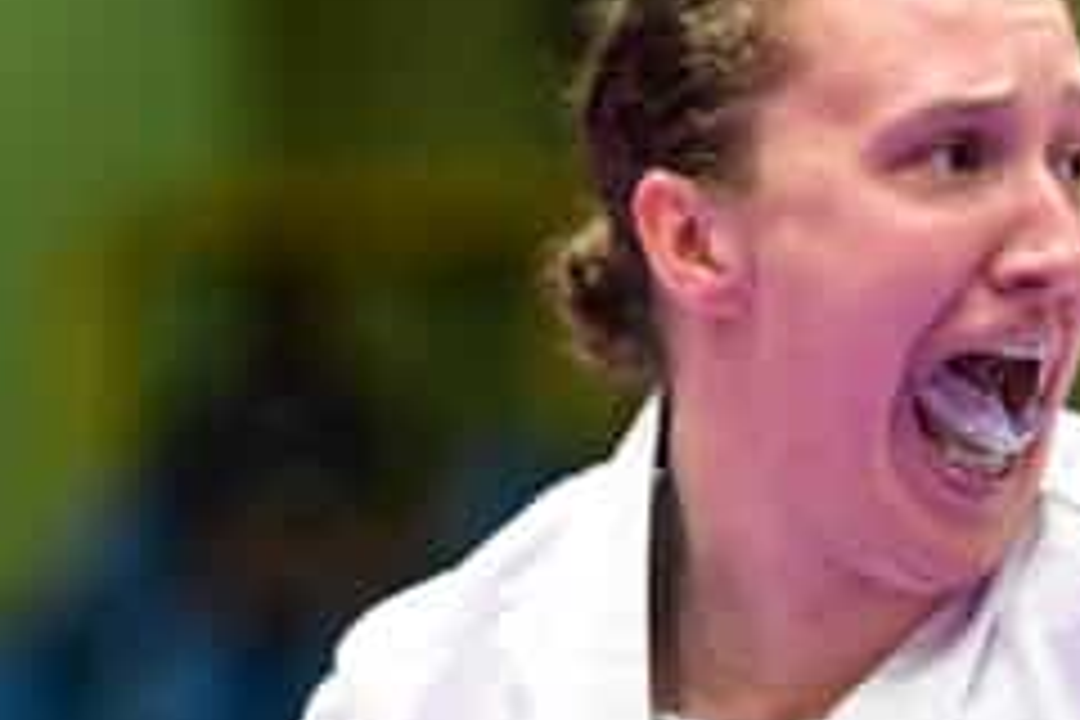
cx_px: 1292
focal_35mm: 854
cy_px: 709
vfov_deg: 1.6
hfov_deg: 2.4
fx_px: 25618
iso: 4000
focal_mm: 200
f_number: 3.5
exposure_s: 1/1000
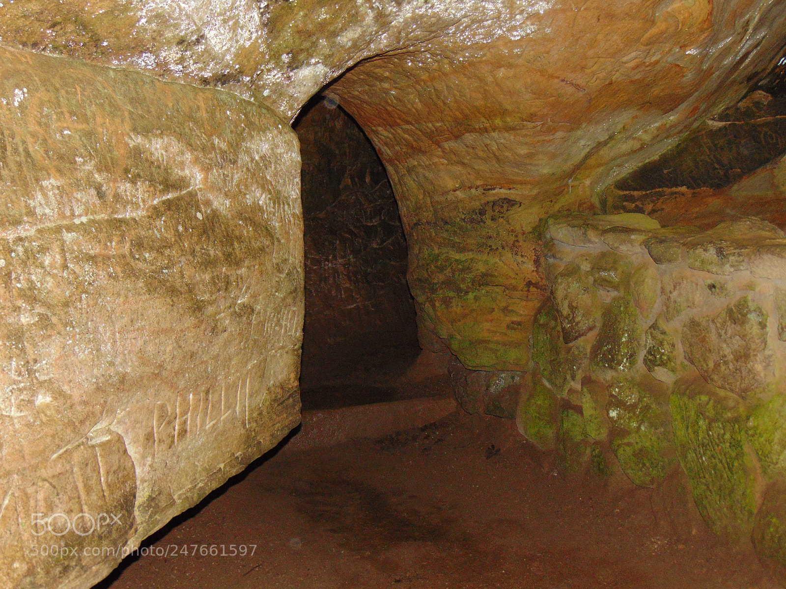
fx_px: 954
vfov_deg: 34.3
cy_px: 294
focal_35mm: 42
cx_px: 393
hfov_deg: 44.8
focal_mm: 7.6
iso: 250
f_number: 3.3
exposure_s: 1/60
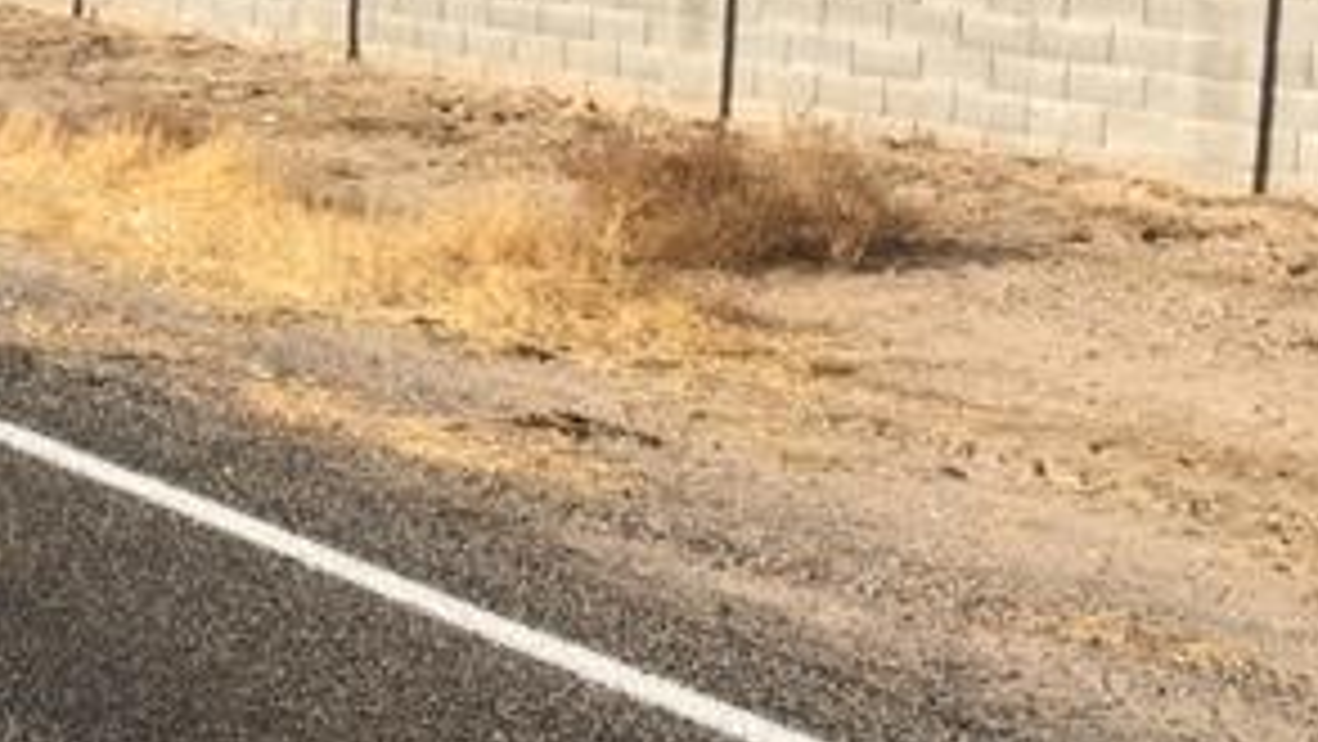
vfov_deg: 17.3
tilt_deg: -11.1
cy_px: 112
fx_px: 2412
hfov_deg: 29.0
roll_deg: -2.4
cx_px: 67
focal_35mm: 69
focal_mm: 4.15
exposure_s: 1/1451
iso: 25
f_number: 2.2
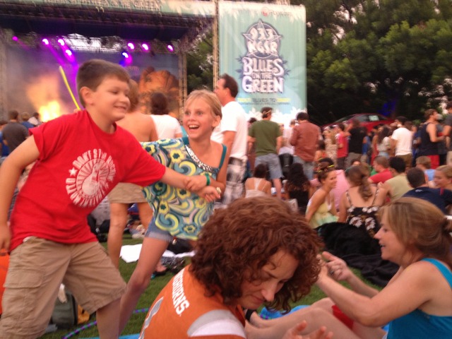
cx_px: 226
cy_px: 170
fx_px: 457
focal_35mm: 35
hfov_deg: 52.6
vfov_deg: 40.7
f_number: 2.4
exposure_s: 1/20
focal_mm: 4.28
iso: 125
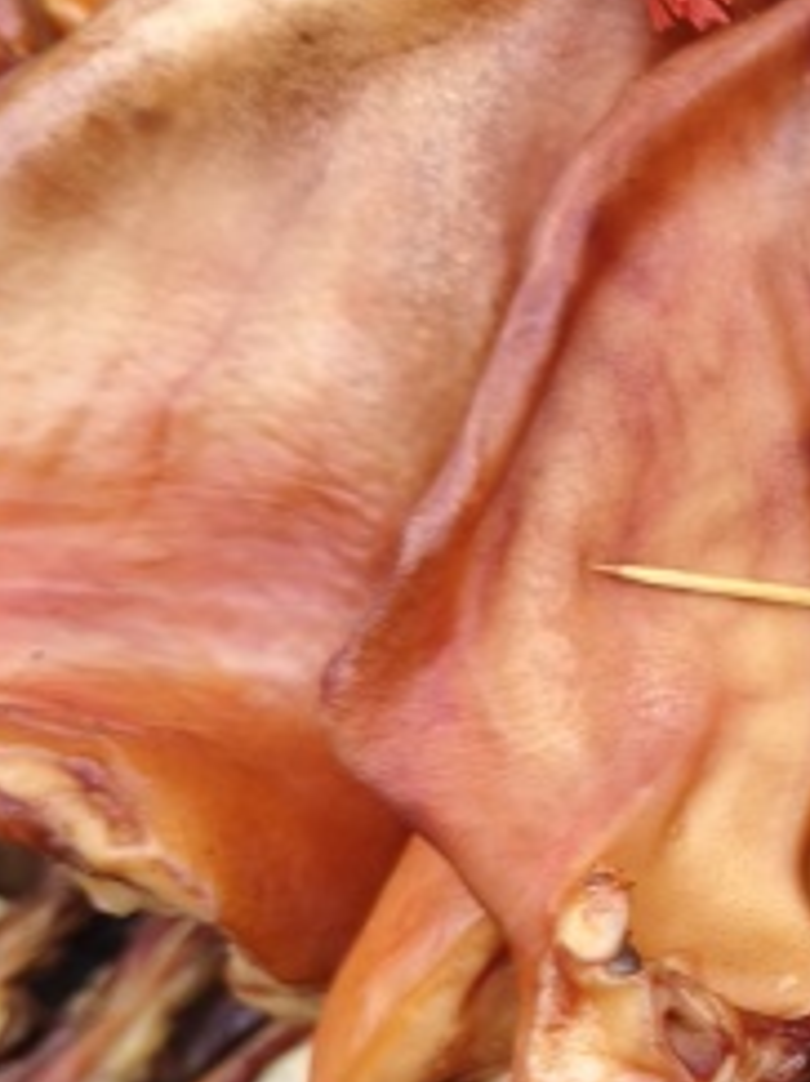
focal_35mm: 101
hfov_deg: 12.7
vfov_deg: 19.4
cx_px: 1647
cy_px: 737
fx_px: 3154
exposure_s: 1/300
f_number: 1.88
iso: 250
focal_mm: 5.56
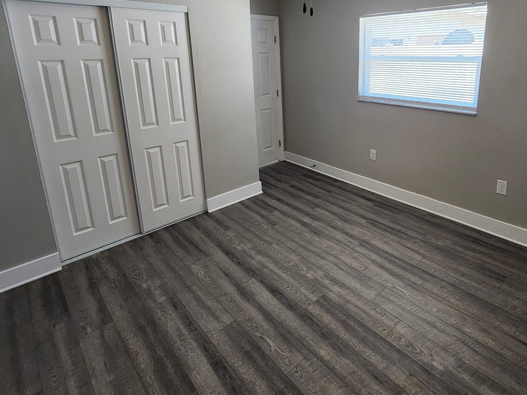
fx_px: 289
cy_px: 126
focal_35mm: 19
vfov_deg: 66.5
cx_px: 320
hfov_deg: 83.5
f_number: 2.2
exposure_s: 1/60
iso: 250
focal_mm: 2.2
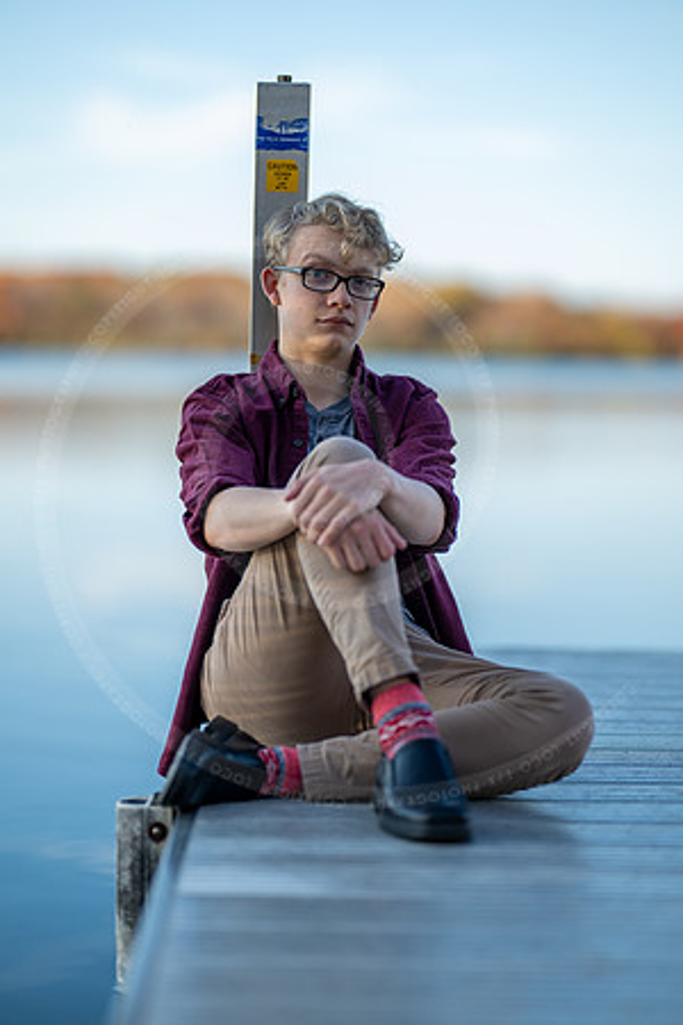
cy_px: 512
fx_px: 2419
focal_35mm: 85
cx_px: 342
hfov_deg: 16.1
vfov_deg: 23.9
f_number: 1.2
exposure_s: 1/2000
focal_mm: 85
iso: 125
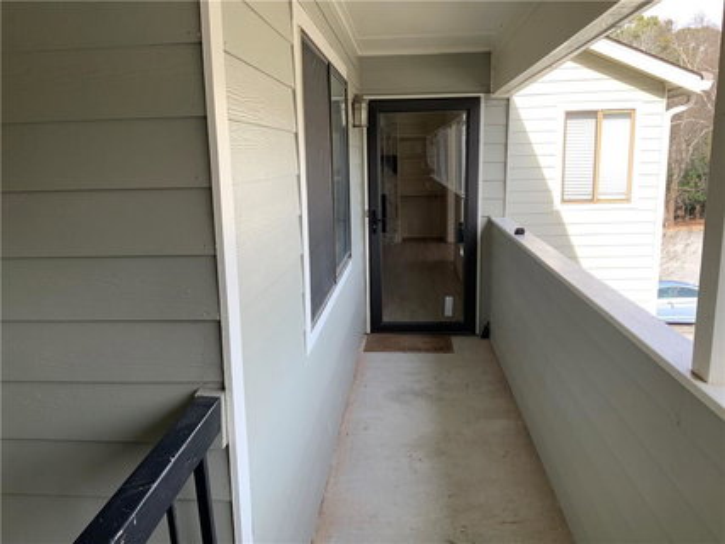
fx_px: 607
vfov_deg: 48.2
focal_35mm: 29
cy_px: 272
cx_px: 362
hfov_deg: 61.7
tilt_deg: -8.6
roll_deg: +2.3
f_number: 1.8
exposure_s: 1/124
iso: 16
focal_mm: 3
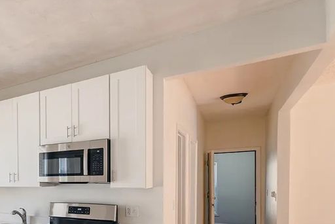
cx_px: 5
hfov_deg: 52.8
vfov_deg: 43.7
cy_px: 186
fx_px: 261
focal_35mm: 28
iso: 100
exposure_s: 1/80
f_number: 8
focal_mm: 14
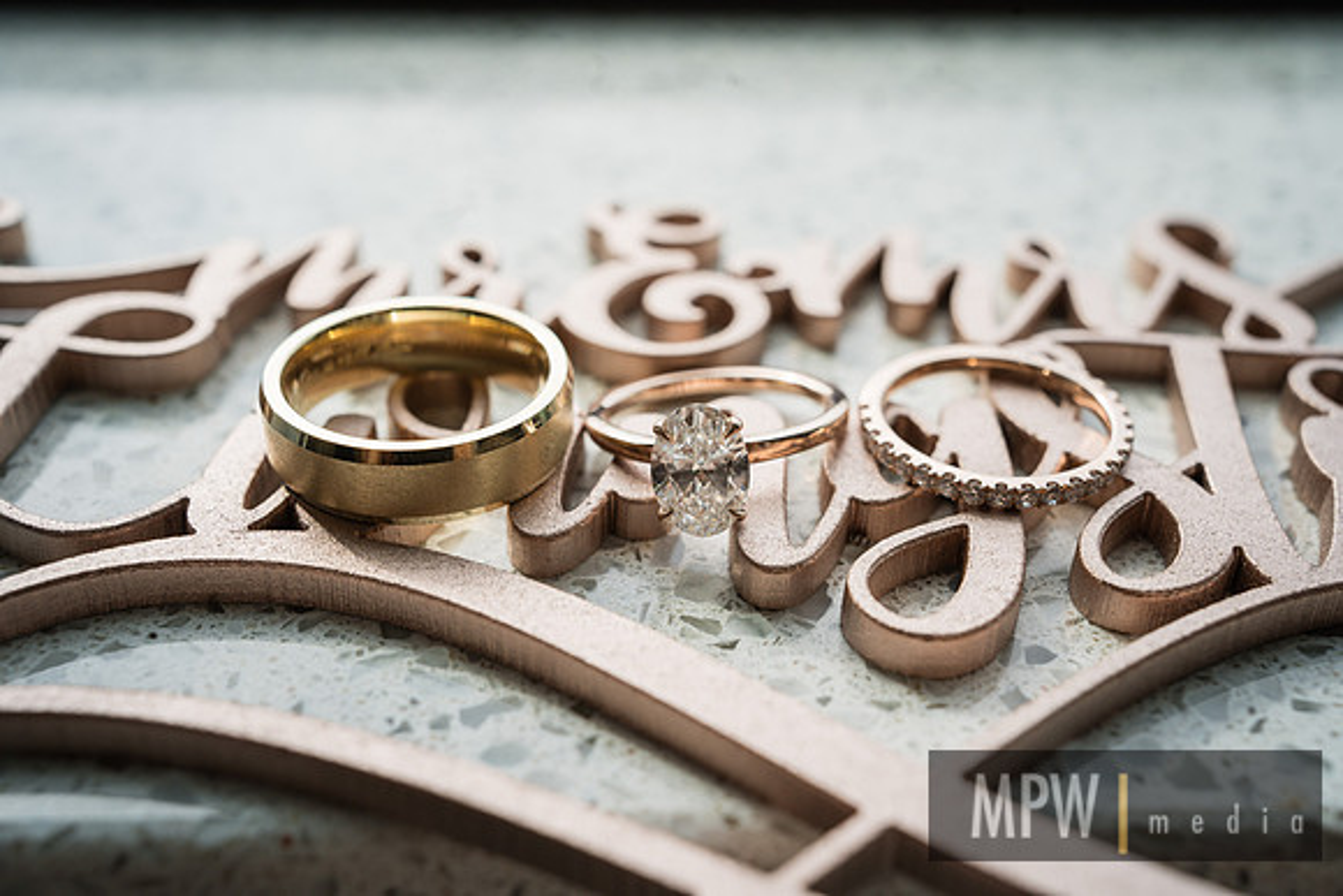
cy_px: 448
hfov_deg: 54.4
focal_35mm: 35
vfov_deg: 37.9
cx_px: 672
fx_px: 1306
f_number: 8
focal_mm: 35
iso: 100
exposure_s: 1/125
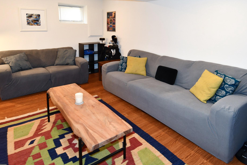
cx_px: 114
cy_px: 82
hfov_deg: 83.8
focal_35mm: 20
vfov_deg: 61.9
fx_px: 137
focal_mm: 12
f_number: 4
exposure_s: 1/60
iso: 720
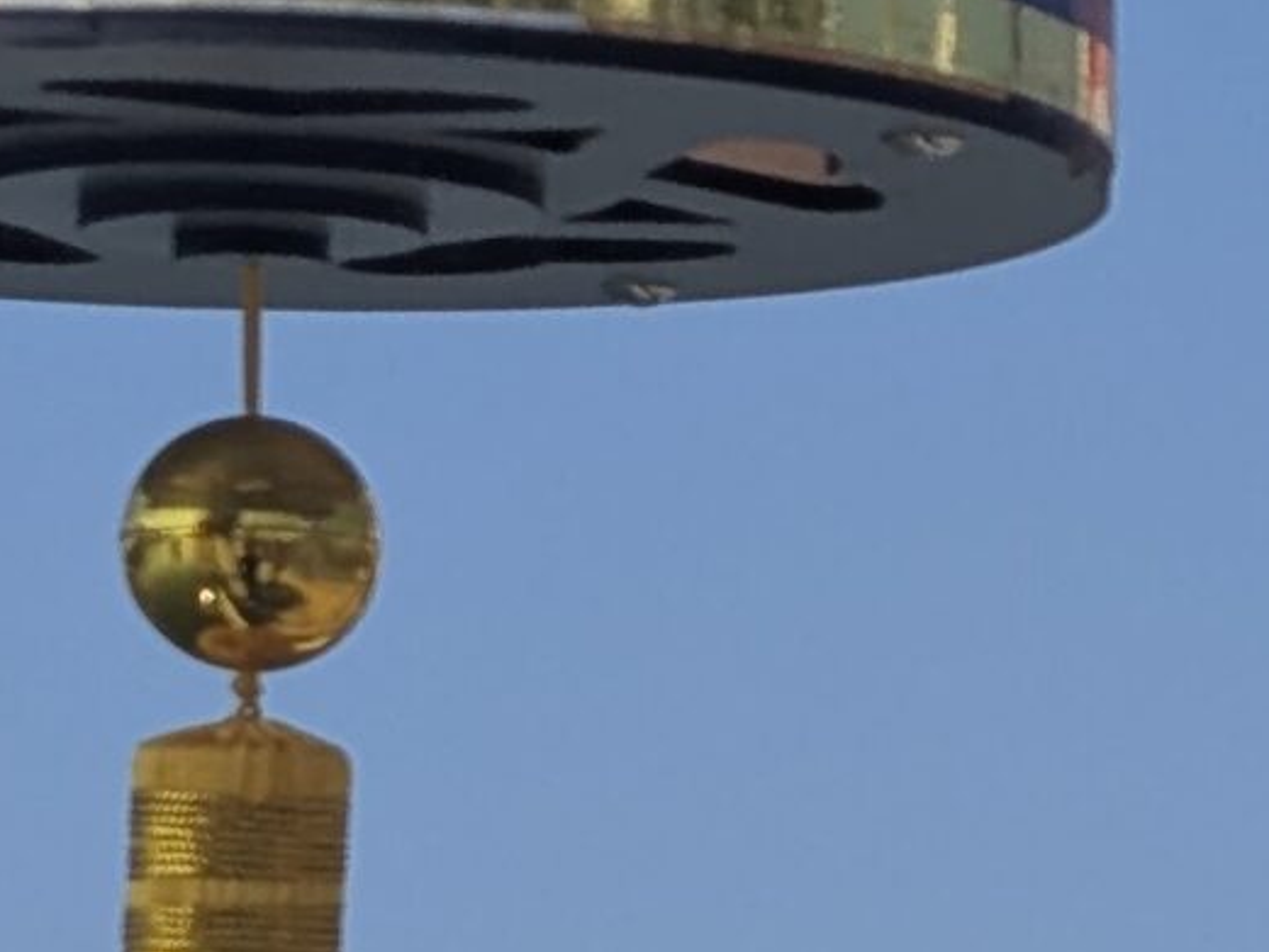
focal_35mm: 241
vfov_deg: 6.1
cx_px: 2236
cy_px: 1327
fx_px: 8837
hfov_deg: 8.0
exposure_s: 1/1883
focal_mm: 6.9
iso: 20
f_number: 1.68
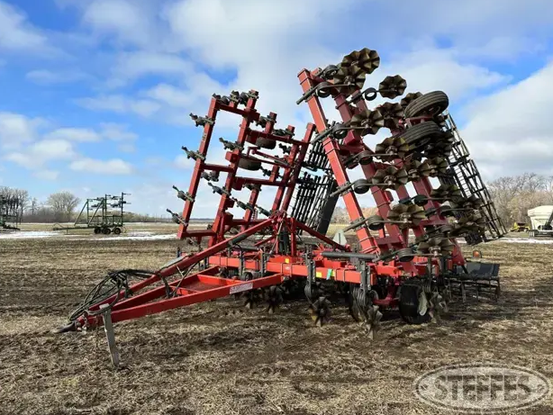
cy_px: 208
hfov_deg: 69.4
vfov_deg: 54.9
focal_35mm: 25
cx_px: 284
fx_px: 400
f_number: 1.78
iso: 80
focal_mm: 6.86
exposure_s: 1/3472
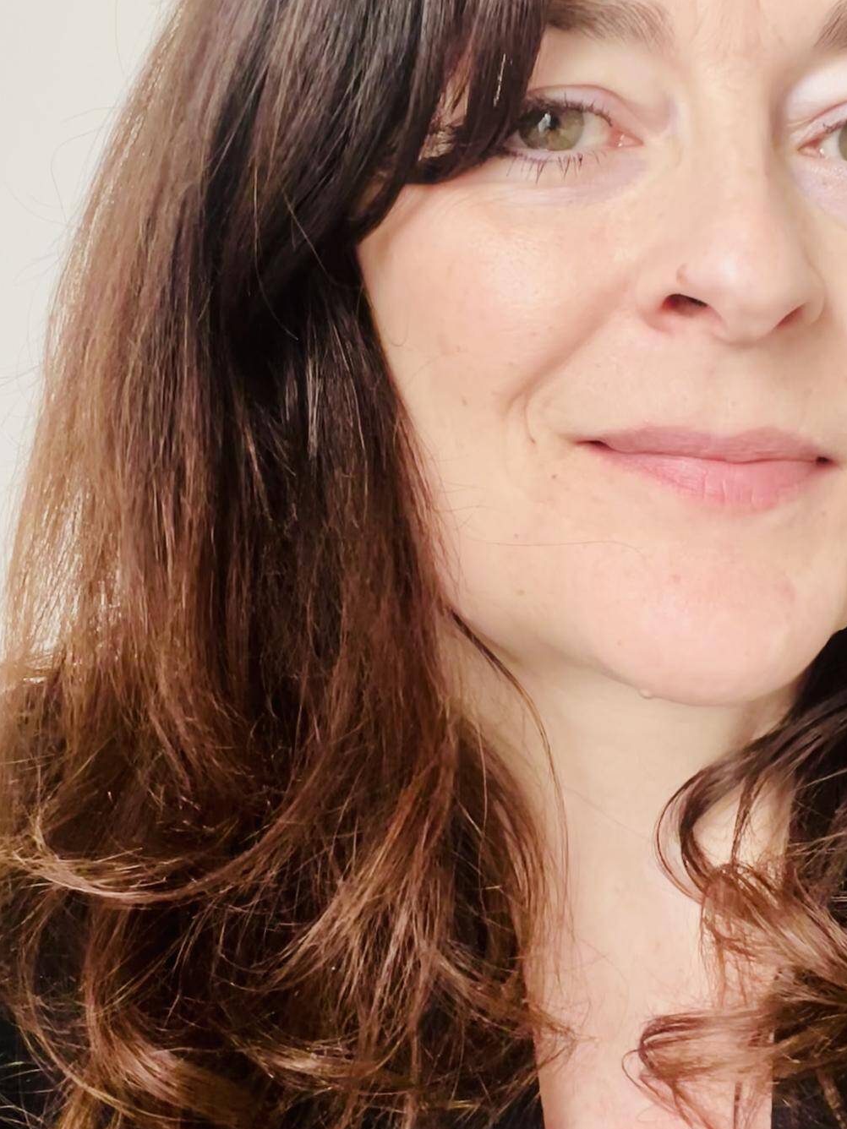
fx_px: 1501
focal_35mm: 46
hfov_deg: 31.5
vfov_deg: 41.2
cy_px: 526
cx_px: 486
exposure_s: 1/60
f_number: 2.2
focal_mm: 2.71
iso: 125
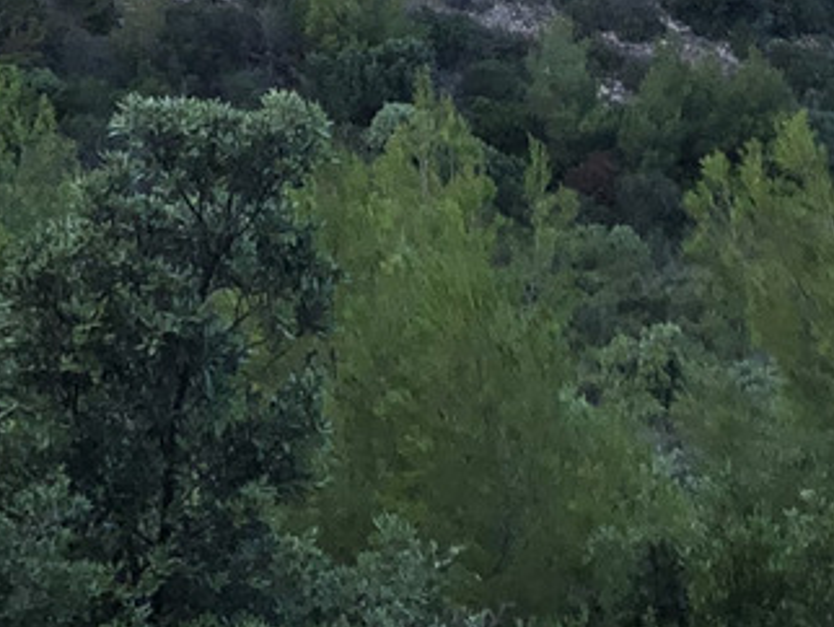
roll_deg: +0.2
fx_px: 3351
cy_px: -718
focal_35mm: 139
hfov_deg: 14.1
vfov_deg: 9.8
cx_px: 648
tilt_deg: -4.1
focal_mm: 4
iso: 20
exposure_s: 1/906
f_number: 1.8
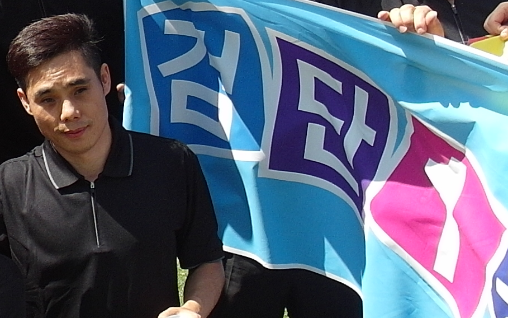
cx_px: -255
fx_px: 1551
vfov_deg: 11.6
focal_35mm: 112
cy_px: 32
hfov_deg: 16.9
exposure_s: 1/750
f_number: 2.8
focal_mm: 5.2
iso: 80
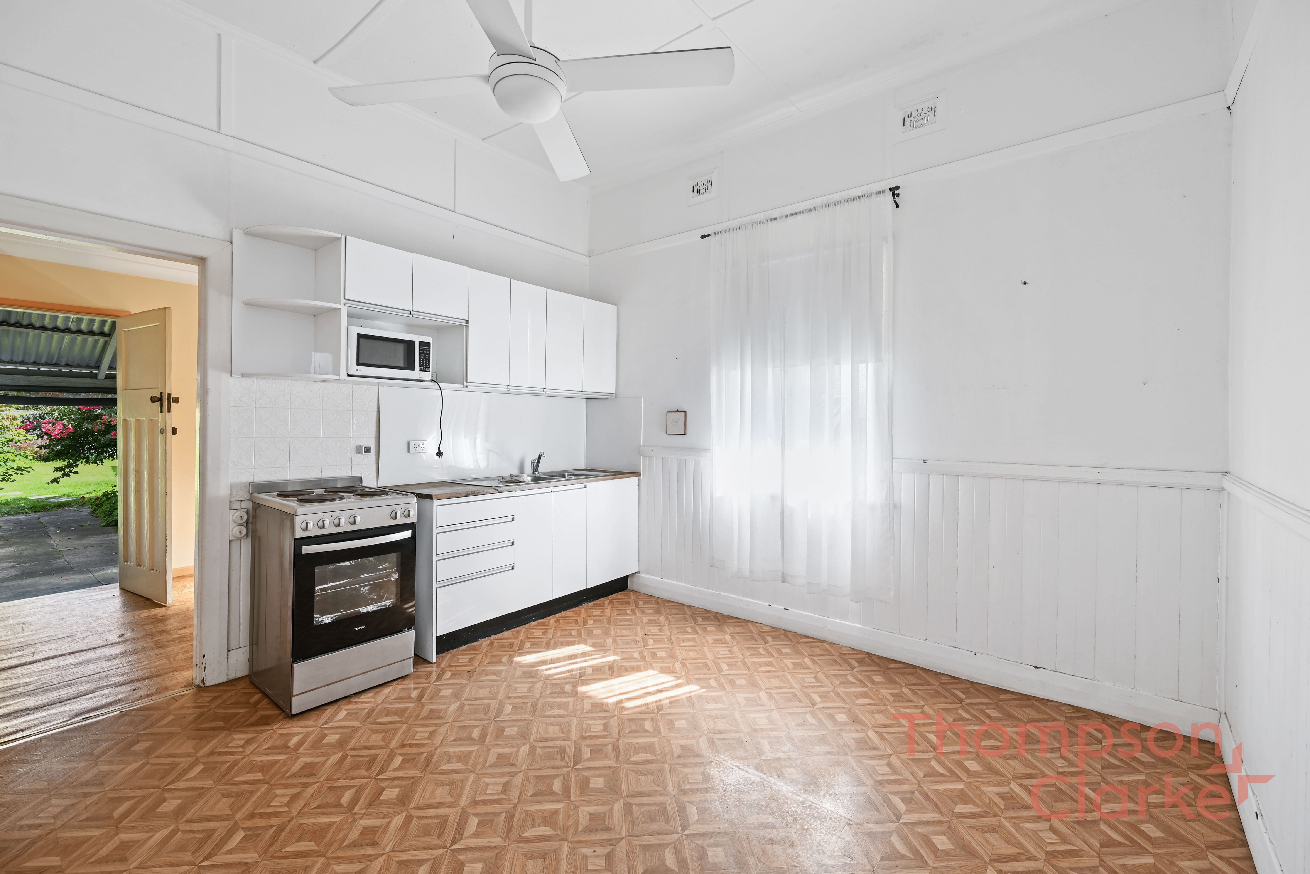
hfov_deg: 104.2
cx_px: 655
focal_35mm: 14
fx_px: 510
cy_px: 437
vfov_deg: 81.3
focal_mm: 14
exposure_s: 1/8
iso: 100
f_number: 5.6
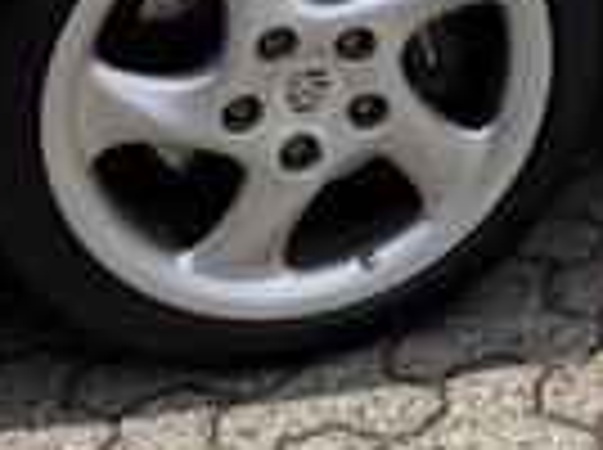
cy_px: -248
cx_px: 878
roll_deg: -0.2
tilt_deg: -19.6
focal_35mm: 138
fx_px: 2400
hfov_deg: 13.6
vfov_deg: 10.3
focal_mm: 6.76
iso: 80
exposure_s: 1/3953
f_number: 1.78
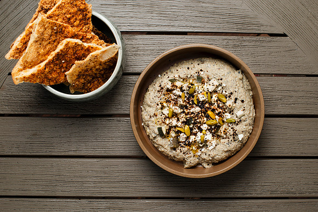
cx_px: 181
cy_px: 121
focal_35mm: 59
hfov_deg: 34.1
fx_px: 517
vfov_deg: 23.2
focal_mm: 50
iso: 160
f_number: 10
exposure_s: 1/250
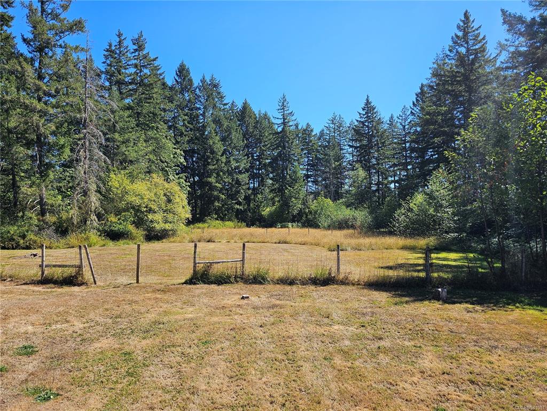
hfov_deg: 73.9
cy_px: 206
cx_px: 274
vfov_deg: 58.9
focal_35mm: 23
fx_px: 363
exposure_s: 1/471
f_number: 1.7
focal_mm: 6.3
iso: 10
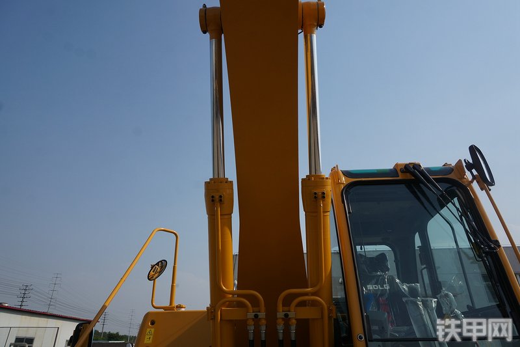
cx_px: 260
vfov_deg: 53.1
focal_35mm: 24
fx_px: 347
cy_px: 174
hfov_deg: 73.8
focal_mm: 16
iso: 100
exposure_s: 1/400
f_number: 9
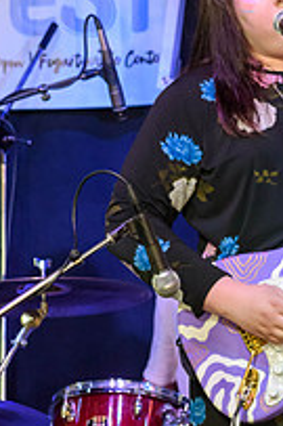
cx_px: 300
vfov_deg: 5.2
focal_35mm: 399
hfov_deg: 3.4
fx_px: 4713
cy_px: 204
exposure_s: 1/125
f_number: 4.8
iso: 2200
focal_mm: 120
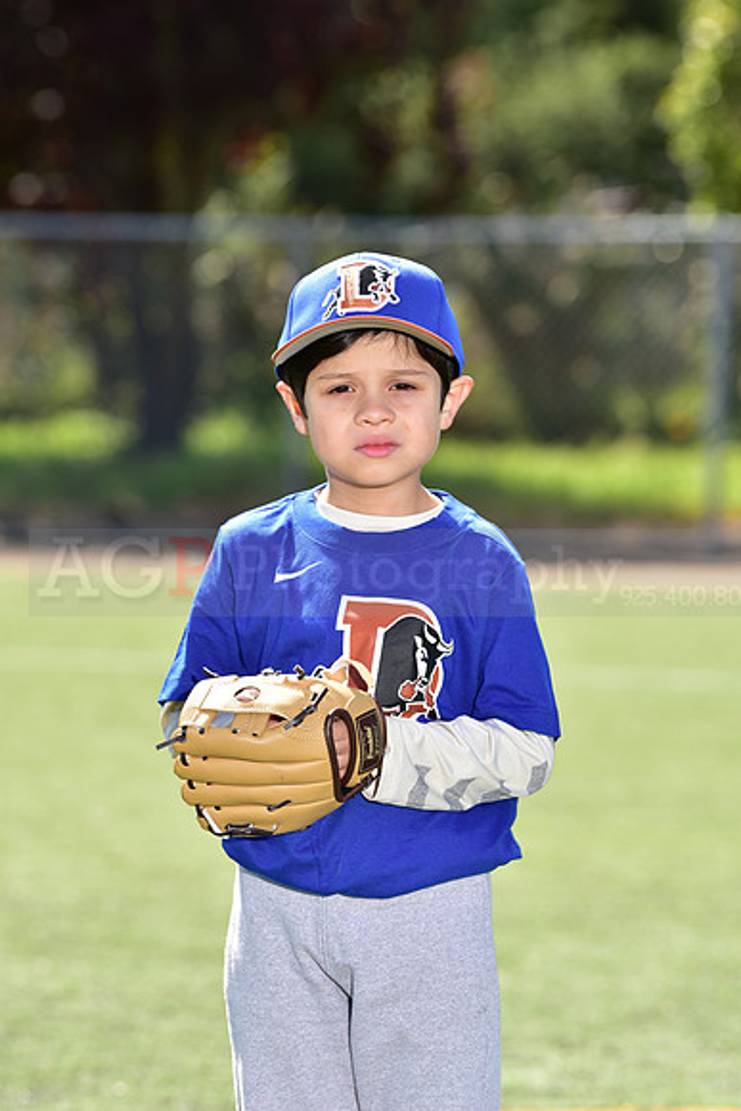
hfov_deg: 7.4
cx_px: 370
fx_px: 5708
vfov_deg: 11.1
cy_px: 556
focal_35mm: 185
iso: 100
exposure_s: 1/250
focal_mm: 185
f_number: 5.6
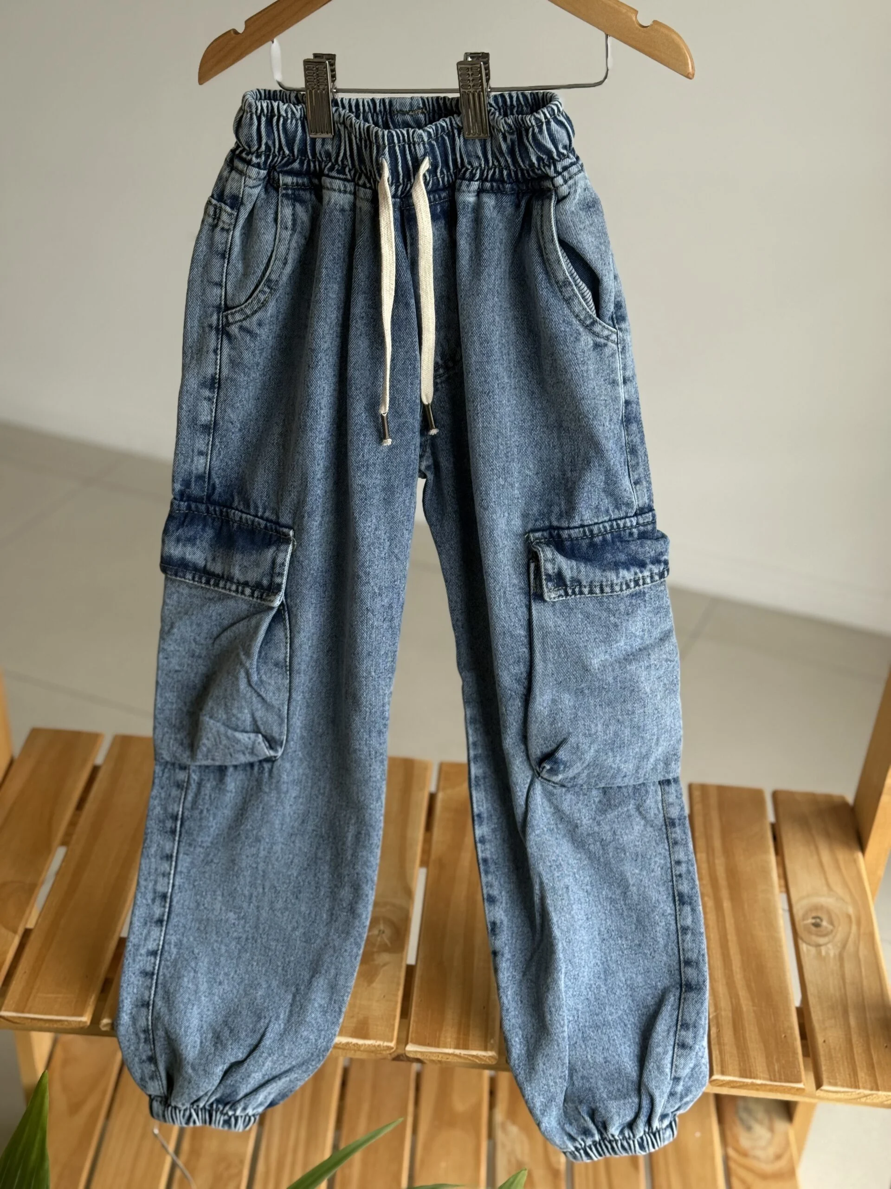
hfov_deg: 30.3
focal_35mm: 48
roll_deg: -2.3
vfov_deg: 39.7
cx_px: 446
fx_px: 1647
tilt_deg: -31.1
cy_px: 594
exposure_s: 1/231
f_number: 1.78
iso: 160
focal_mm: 6.76
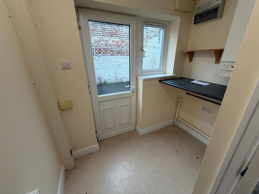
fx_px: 105
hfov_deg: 102.1
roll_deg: +1.5
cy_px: 97
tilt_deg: -20.8
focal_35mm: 14
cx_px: 130
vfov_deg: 85.7
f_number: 2.2
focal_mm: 2.22
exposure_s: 1/100
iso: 64
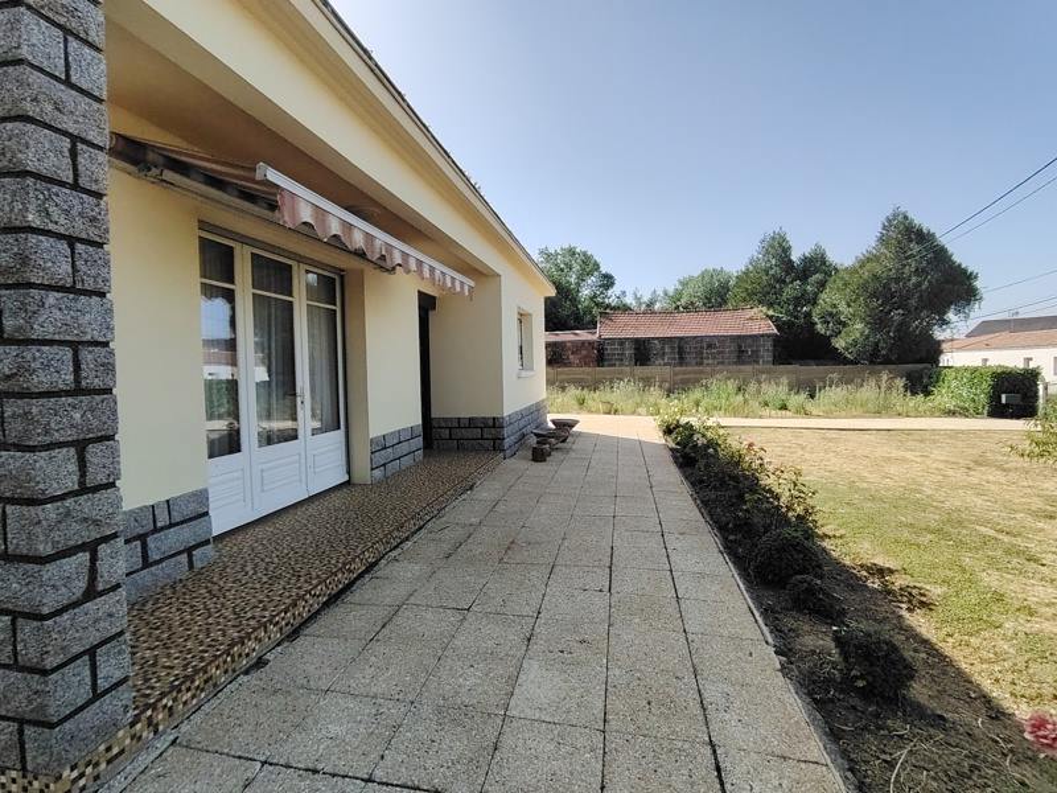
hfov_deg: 91.0
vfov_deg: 74.7
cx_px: 528
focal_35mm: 17
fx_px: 519
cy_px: 396
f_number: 2.2
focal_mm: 1.42
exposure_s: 1/2150
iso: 100
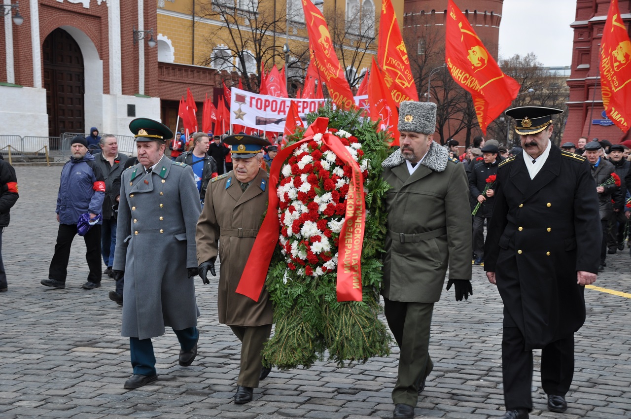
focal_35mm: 57
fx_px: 998
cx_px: 316
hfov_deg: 35.1
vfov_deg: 23.7
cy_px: 210
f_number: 9
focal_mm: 38
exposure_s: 1/80
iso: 200
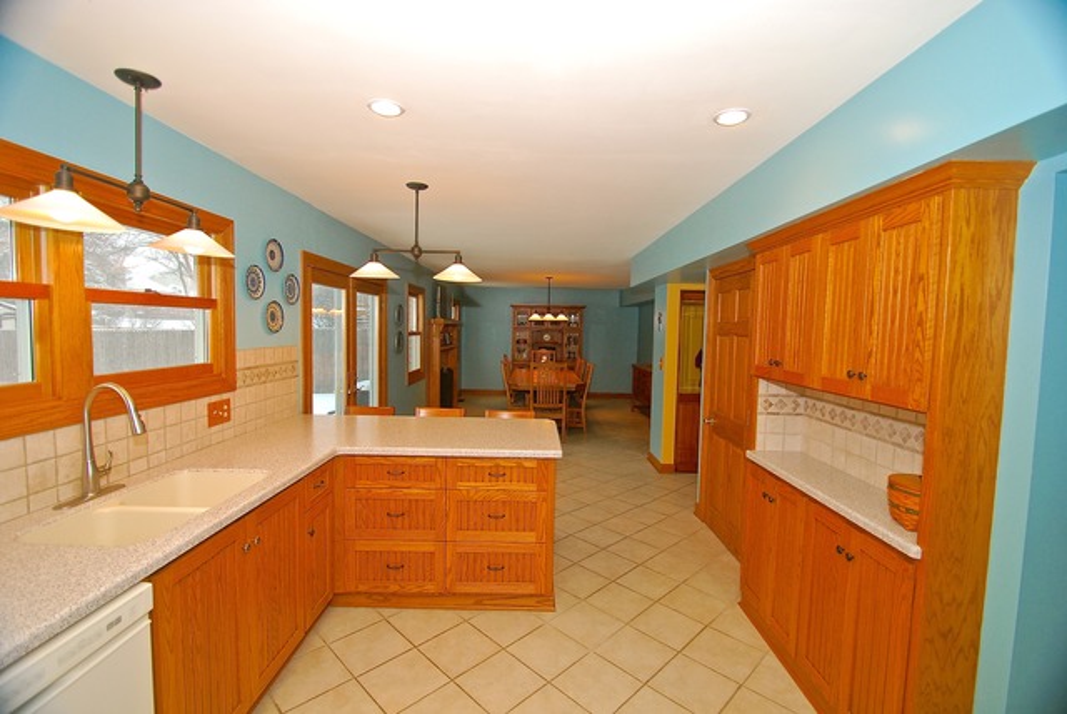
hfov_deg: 100.3
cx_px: 534
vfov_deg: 77.4
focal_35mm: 15
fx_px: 445
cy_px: 357
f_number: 4
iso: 320
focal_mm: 10
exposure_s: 1/60
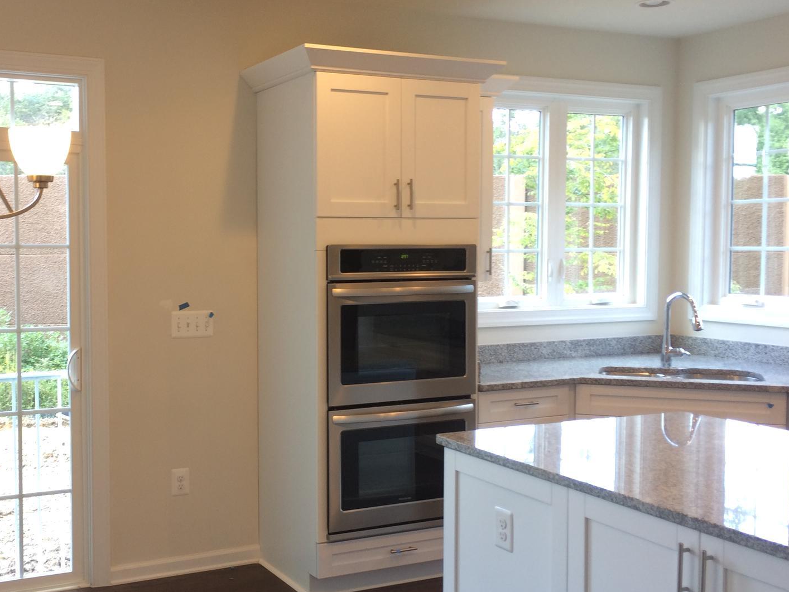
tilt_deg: -5.1
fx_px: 957
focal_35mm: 42
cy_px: 302
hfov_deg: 44.3
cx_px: 283
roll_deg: +1.8
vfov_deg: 34.4
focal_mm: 4.15
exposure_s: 1/30
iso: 40
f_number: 2.2
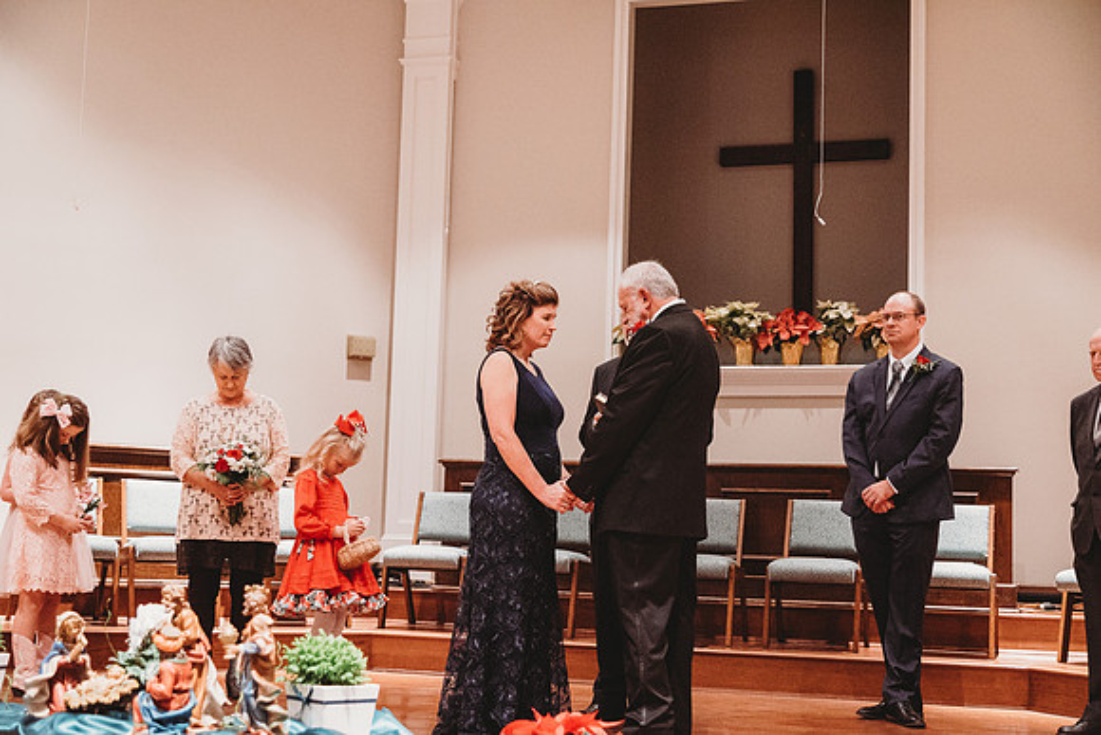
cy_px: 368
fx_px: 1529
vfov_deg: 27.0
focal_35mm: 50
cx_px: 550
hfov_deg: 39.6
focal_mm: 50
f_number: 4
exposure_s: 1/200
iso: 5000
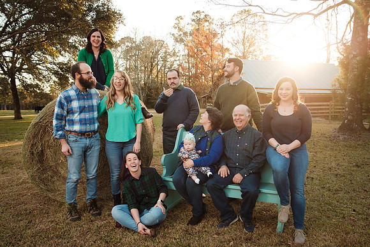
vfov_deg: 48.0
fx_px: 278
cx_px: 185
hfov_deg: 67.4
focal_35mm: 27
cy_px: 124
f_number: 2.8
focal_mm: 18
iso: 200
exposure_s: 1/250
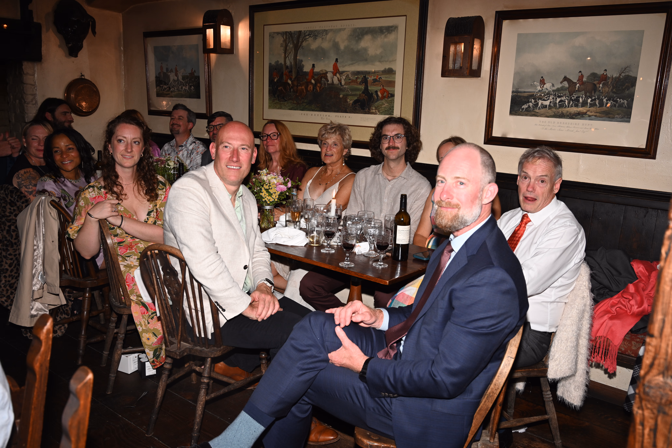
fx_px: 569
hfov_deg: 61.1
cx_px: 336
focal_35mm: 30
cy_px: 224
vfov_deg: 43.0
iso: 400
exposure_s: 1/60
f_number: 5.6
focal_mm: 30.5
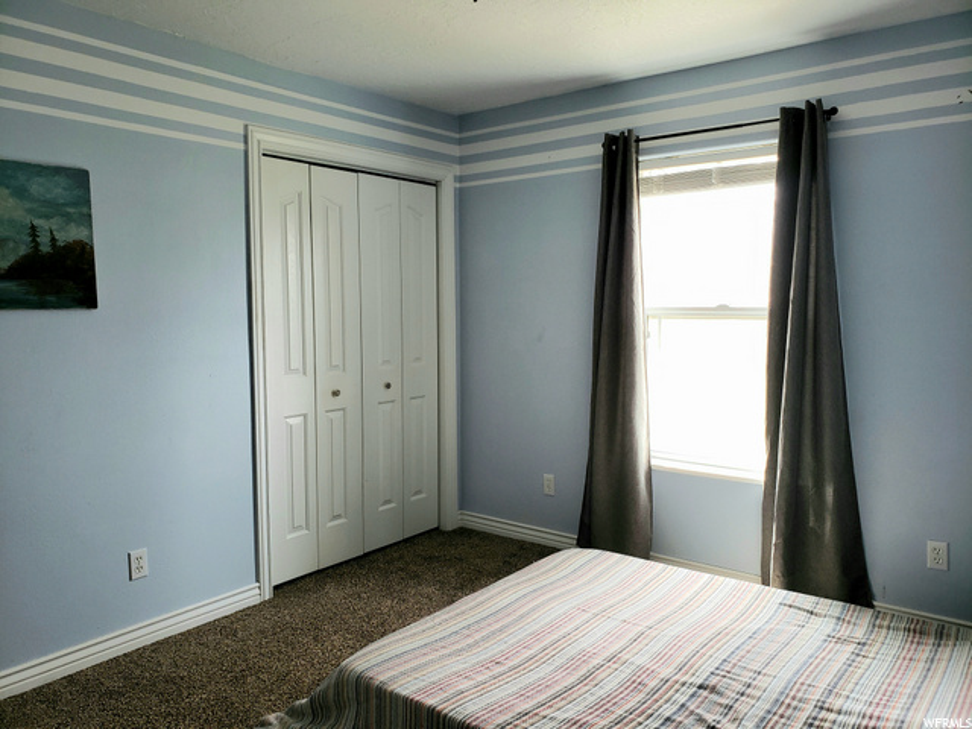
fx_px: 730
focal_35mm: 26
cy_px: 364
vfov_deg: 53.1
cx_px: 486
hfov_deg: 67.3
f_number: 2.4
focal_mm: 4.3
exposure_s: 1/60
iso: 160
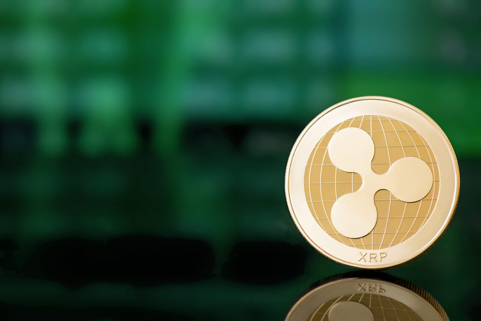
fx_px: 1404
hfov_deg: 19.4
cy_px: 160
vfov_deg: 13.1
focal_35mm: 105
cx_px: 240
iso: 100
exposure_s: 1/40
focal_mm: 105
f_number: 7.1
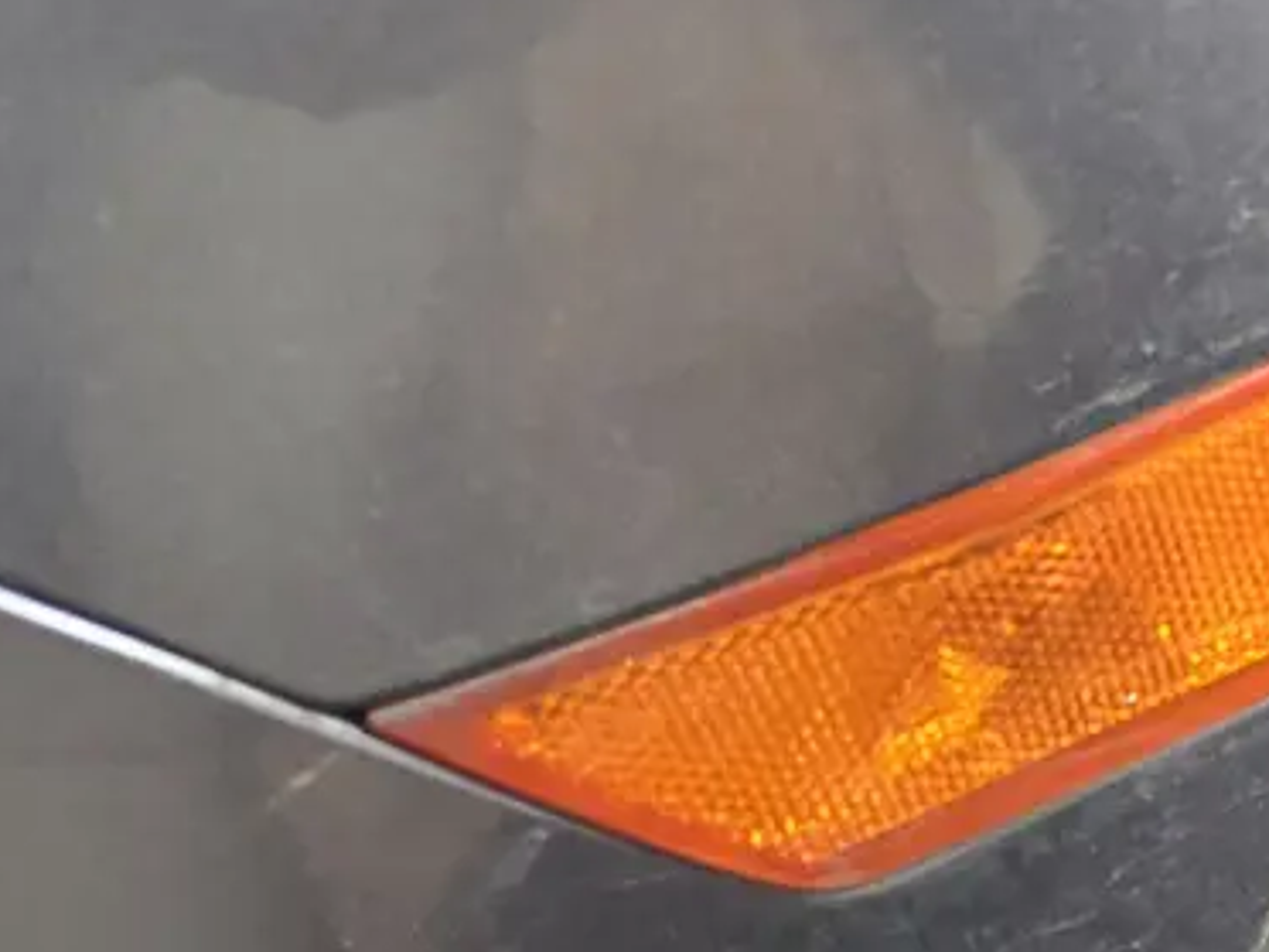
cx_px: 2098
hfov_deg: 17.2
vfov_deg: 14.5
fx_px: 3629
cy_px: 1143
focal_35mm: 99
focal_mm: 6.3
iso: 320
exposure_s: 1/120
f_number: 1.7
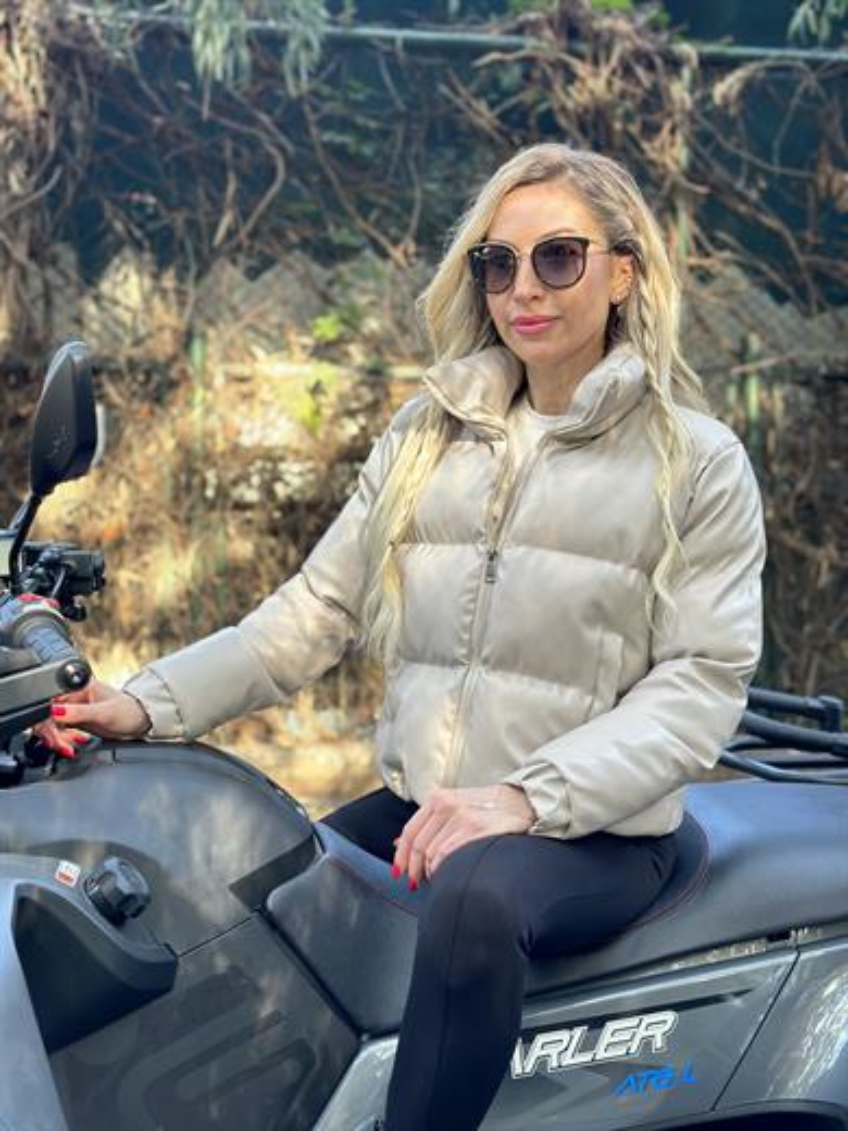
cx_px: 424
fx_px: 1568
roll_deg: -1.0
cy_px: 566
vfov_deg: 39.7
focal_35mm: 48
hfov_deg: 30.3
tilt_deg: -3.8
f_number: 1.78
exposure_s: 1/60
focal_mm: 6.86
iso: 125
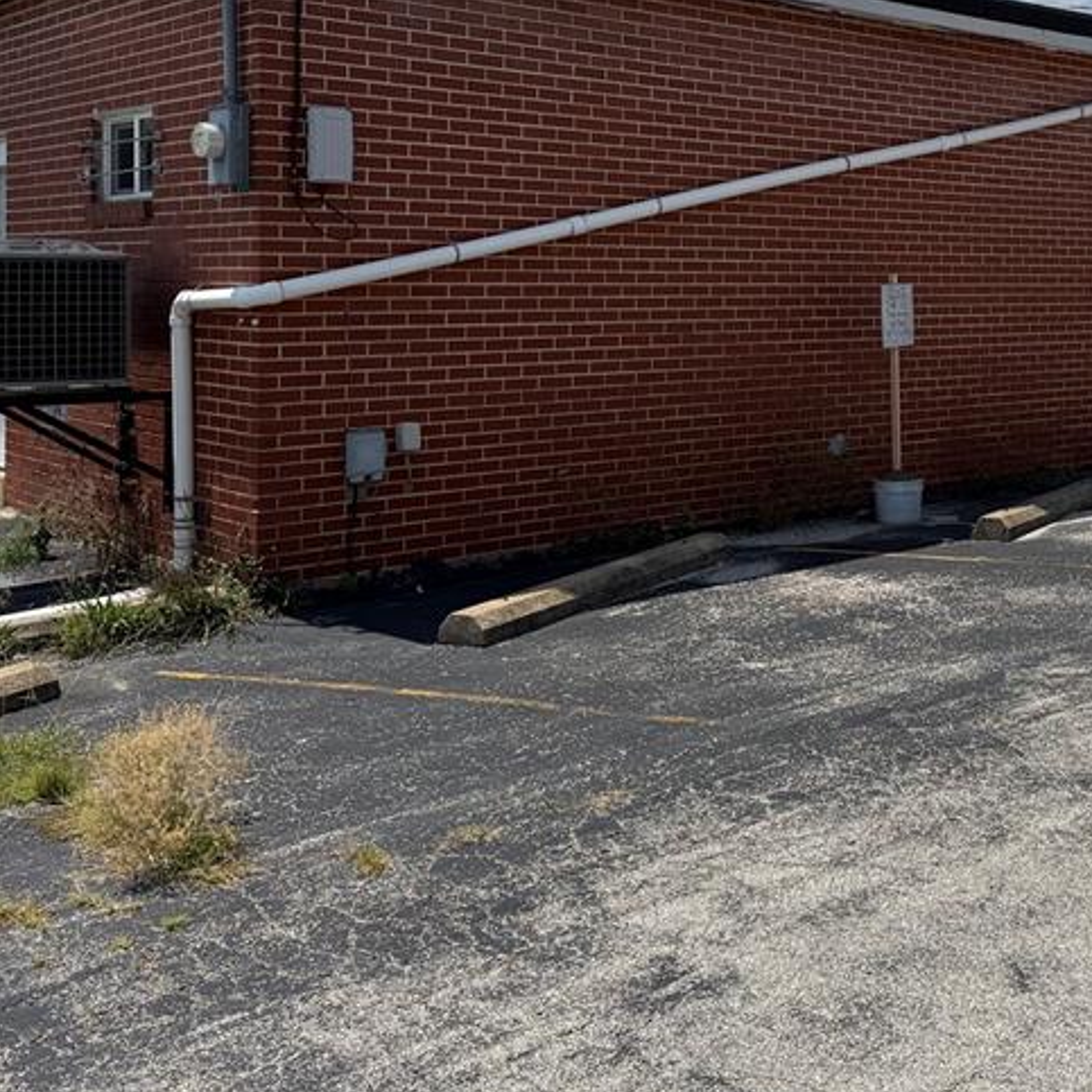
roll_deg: -0.4
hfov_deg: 36.6
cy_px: 283
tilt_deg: +0.5
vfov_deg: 36.7
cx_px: 827
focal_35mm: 45
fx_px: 1606
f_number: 1.78
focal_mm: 6.76
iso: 80
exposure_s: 1/7353
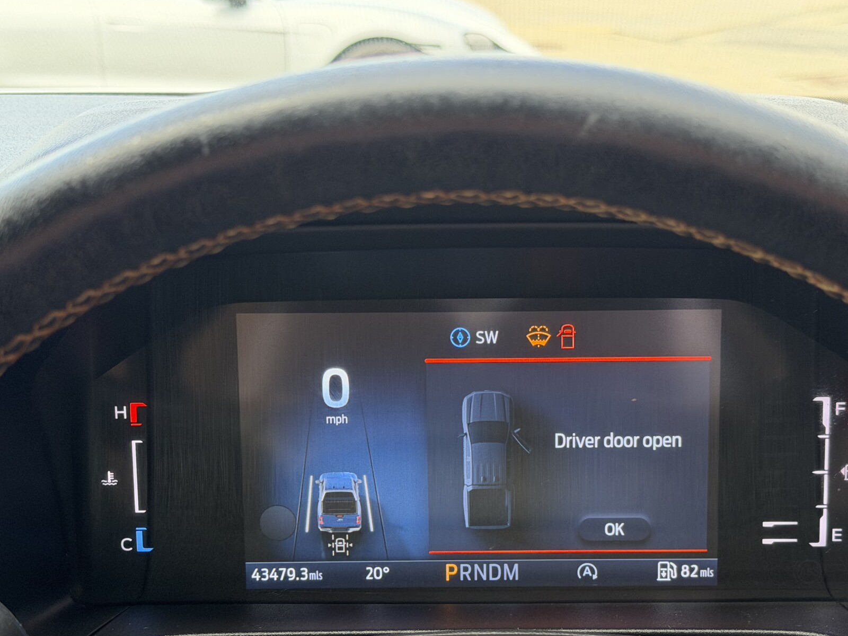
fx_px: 1470
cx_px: 488
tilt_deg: -18.2
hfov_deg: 32.1
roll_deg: +1.2
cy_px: 387
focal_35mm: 60
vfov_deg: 24.4
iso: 160
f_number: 1.78
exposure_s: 1/146
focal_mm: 6.76
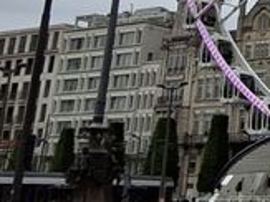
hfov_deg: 16.7
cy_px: -76
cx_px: 452
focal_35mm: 102
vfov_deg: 13.8
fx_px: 795
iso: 40
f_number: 2.2
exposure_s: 1/628
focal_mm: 1.74
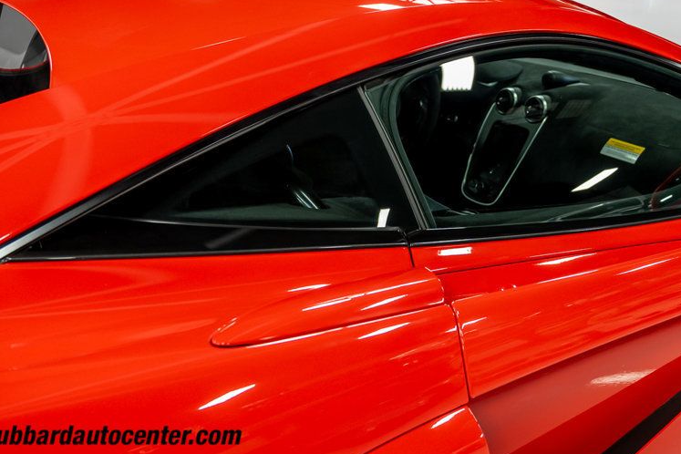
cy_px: 158
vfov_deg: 27.9
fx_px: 908
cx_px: 423
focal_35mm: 48
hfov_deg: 40.8
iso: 800
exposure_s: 1/60
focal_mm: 35
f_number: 5
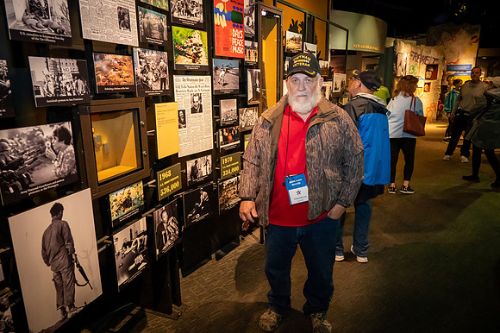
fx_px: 333
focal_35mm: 24
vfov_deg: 53.1
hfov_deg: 73.8
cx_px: 250
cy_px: 166
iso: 12800
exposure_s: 1/50
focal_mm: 24
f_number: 5.6
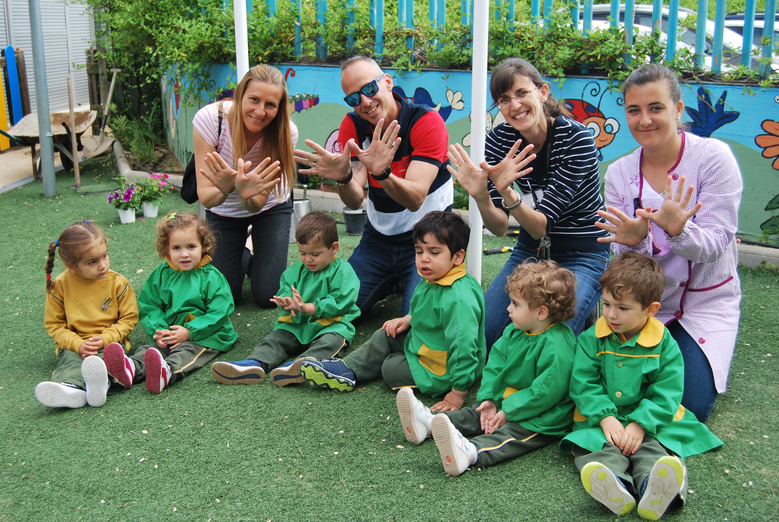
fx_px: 845
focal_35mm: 39
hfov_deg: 49.5
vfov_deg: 34.3
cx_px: 390
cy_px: 261
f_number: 5.6
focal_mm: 26
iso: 100
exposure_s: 1/125
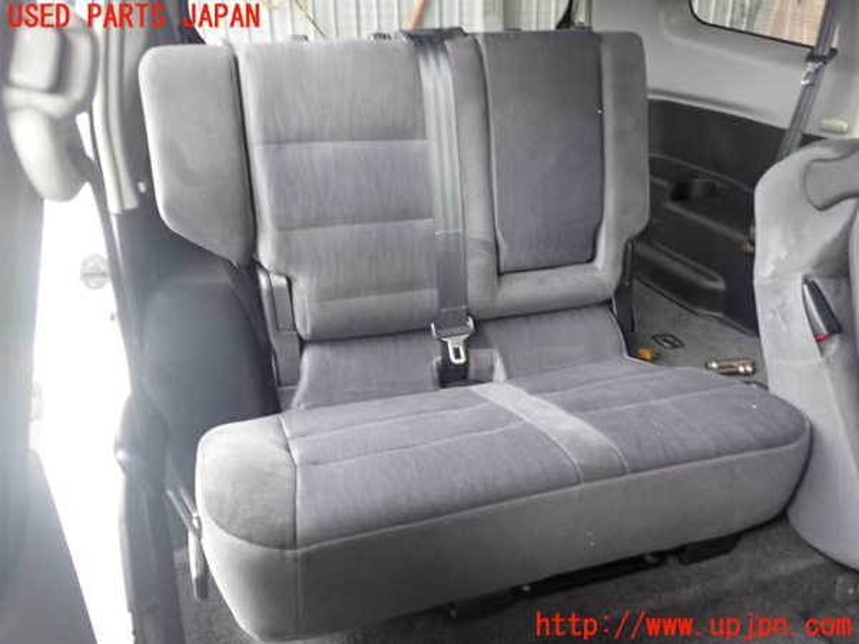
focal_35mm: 30
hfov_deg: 60.0
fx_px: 744
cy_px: 322
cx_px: 430
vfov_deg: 46.8
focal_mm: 5.4
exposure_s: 1/30
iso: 400
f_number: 2.3
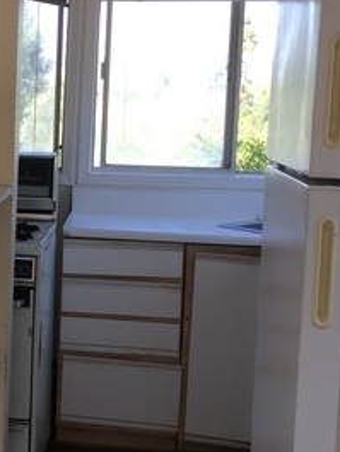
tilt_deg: -4.6
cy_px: 207
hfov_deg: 19.2
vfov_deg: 26.7
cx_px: -56
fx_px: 955
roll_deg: -0.4
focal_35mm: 73
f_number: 2.2
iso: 32
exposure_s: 1/144
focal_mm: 4.15
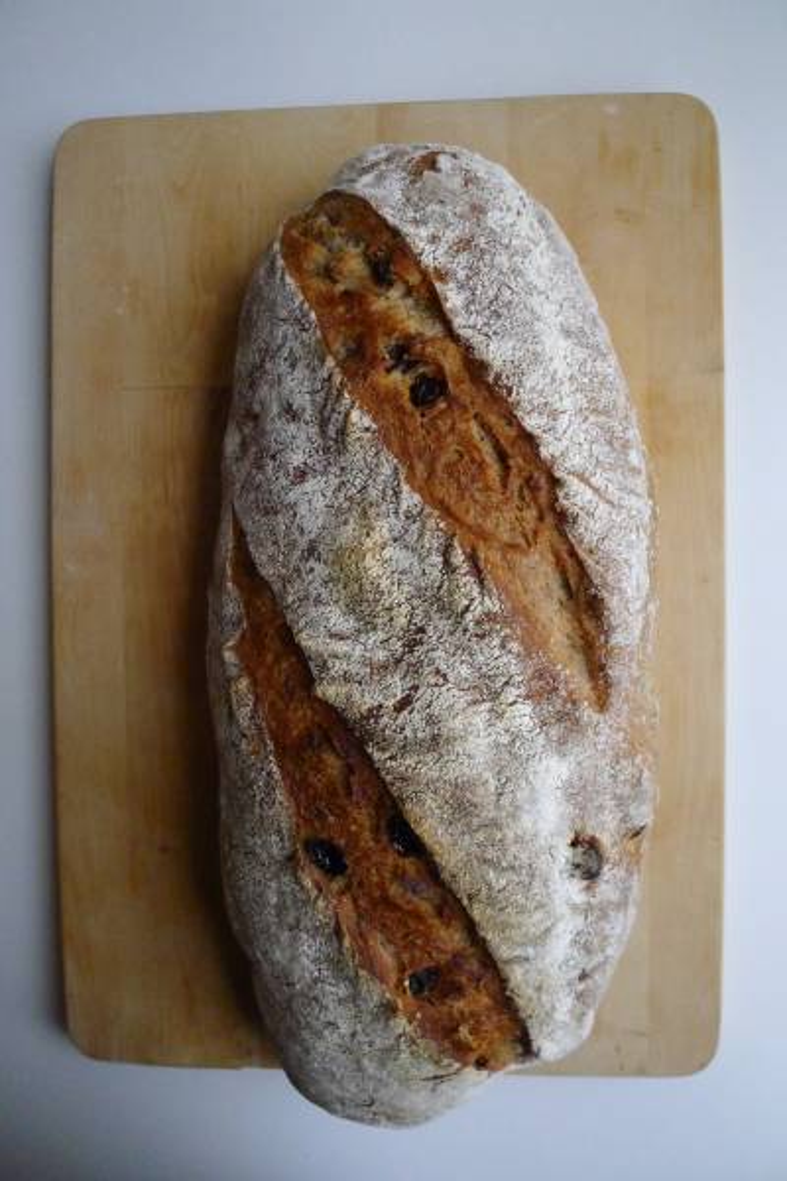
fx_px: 787
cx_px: 394
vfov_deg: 73.7
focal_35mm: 24
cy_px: 590
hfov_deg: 53.1
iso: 800
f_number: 2
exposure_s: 1/40
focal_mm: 5.1
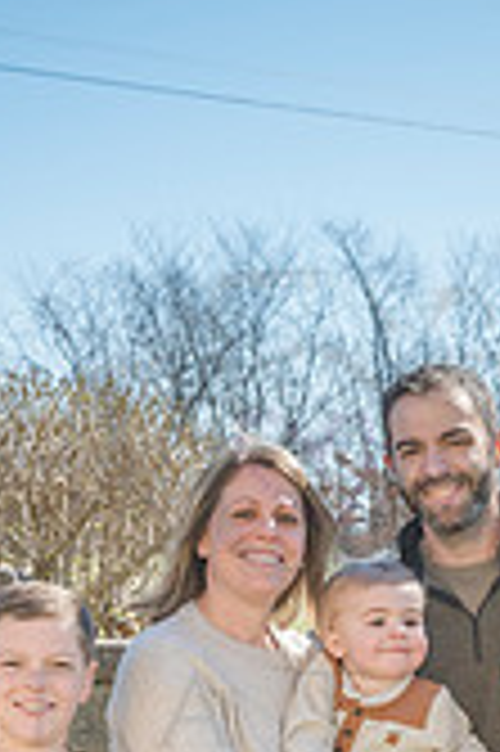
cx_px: 324
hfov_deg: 11.0
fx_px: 2589
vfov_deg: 16.0
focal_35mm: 124
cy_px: 869
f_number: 7.1
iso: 400
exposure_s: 1/640
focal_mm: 46
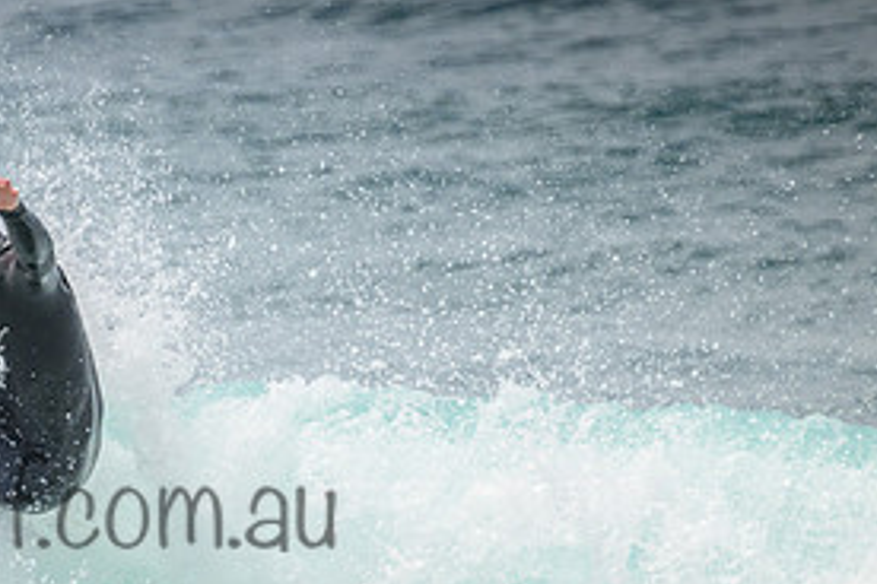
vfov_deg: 0.8
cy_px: 474
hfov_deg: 1.2
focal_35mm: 1683
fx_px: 40997
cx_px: 0
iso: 640
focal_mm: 800
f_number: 11
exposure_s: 1/2000
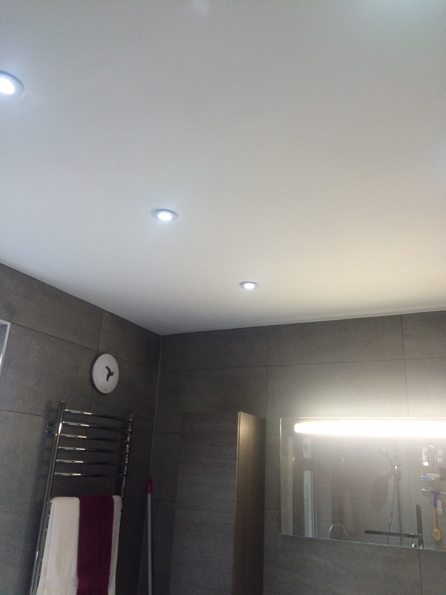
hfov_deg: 48.2
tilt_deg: +19.3
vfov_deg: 61.7
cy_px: 298
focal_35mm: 29
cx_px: 223
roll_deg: -2.4
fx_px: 498
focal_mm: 4.15
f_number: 2.2
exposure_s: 1/30
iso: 50
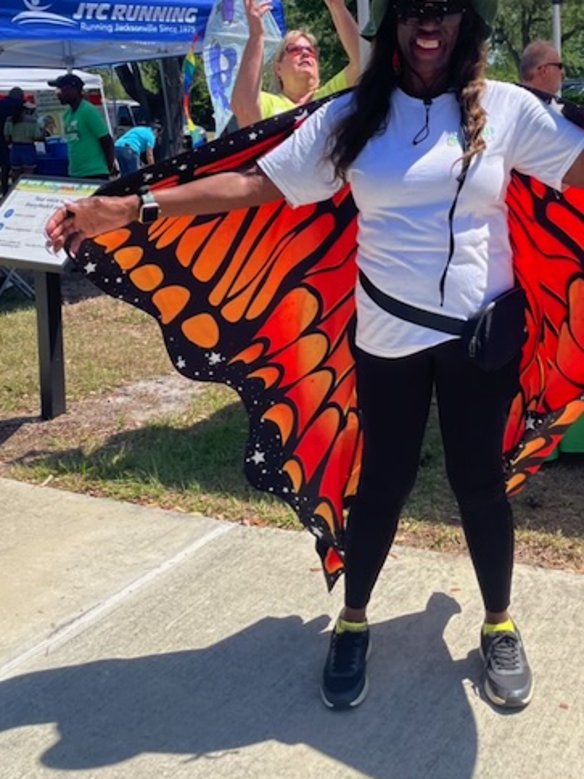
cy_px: 259
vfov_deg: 43.2
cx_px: 436
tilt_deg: -8.6
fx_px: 967
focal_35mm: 43
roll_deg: +1.5
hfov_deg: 33.0
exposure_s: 1/2747
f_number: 1.6
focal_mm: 4.2
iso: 32
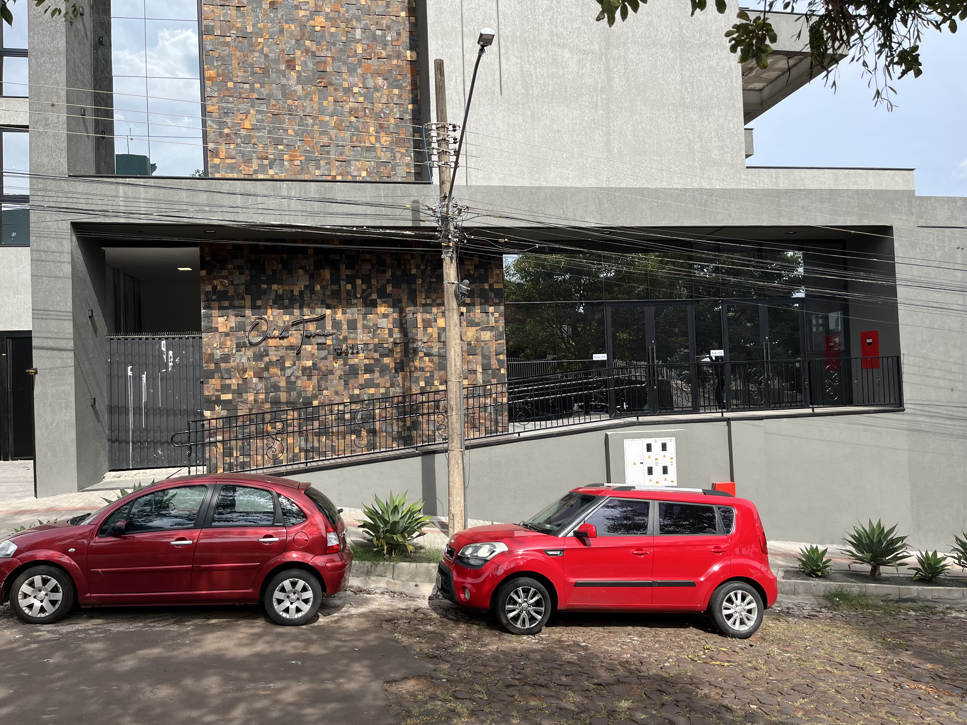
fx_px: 726
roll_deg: +2.5
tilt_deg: +1.6
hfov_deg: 67.3
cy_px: 362
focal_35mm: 26
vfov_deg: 53.1
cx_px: 484
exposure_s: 1/2024
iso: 50
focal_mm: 5.1
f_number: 1.6
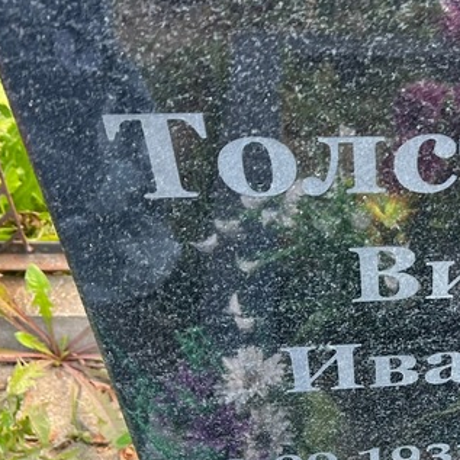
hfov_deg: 27.5
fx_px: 872
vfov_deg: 29.1
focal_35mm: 58
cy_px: 348
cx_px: 480
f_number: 1.5
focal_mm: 5.7
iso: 40
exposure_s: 1/127
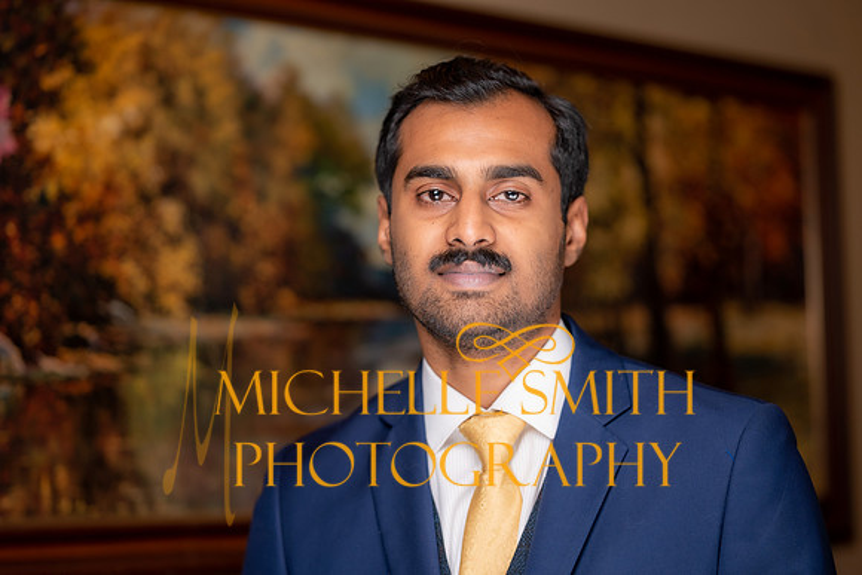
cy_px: 288
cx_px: 431
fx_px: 2036
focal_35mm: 85
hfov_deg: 23.9
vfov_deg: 16.1
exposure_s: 1/200
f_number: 2
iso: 100
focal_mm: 85
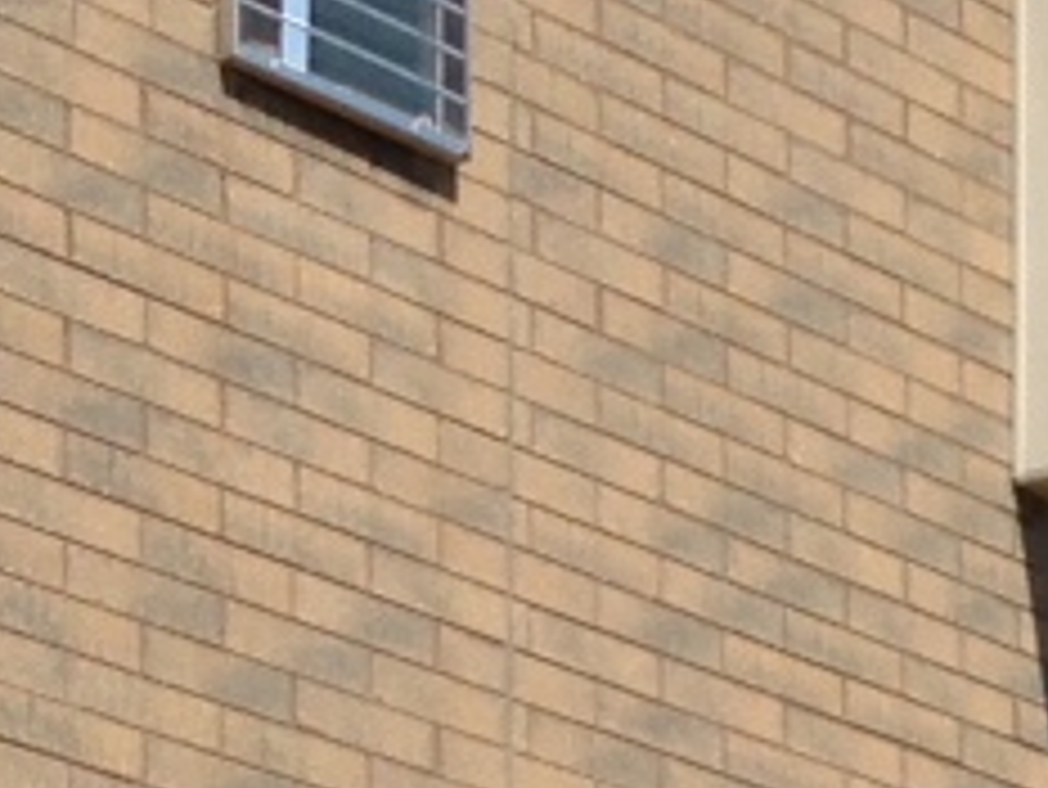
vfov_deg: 6.2
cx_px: 1399
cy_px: 1684
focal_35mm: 231
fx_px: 6997
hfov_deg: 8.4
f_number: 2.4
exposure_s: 1/2169
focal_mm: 4.13
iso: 50
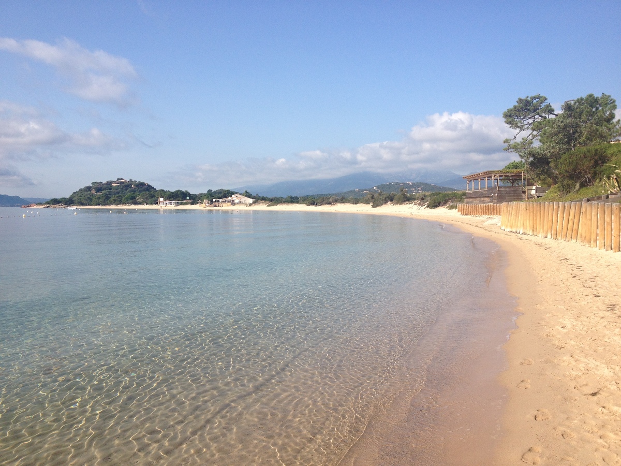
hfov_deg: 52.6
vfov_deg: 40.7
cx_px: 310
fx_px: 628
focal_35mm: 35
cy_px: 233
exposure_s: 1/1842
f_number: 2.4
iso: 64
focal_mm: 4.28
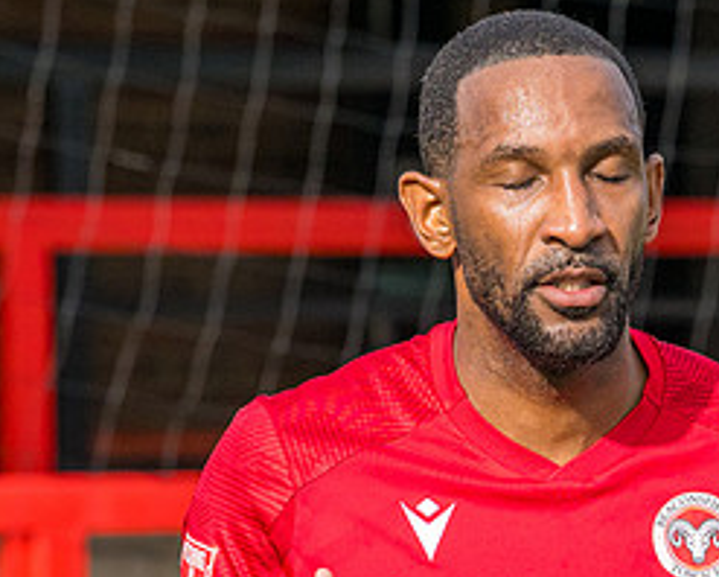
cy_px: 700
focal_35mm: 547
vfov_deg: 2.8
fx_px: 11649
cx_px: 630
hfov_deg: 3.5
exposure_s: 1/2500
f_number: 5
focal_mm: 135
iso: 400
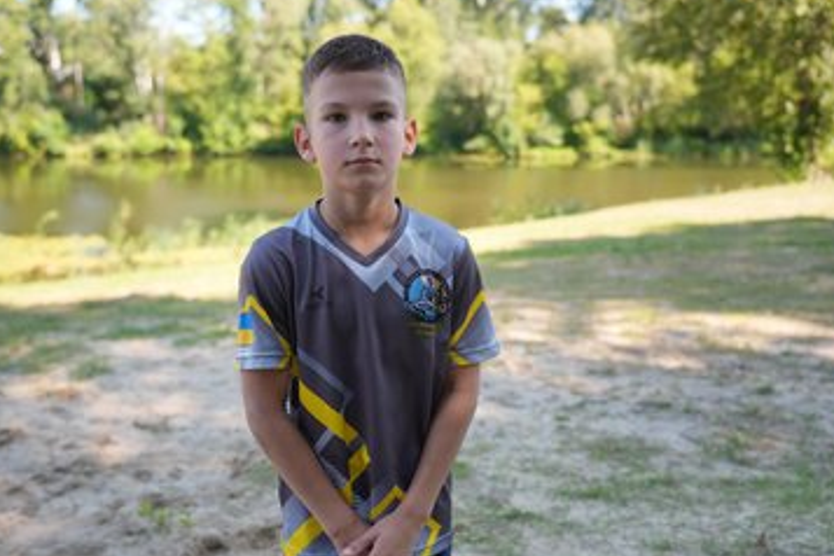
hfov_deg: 51.9
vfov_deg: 35.9
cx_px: 402
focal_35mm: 37
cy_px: 277
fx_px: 857
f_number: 2.8
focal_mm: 33
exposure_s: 1/100
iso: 320
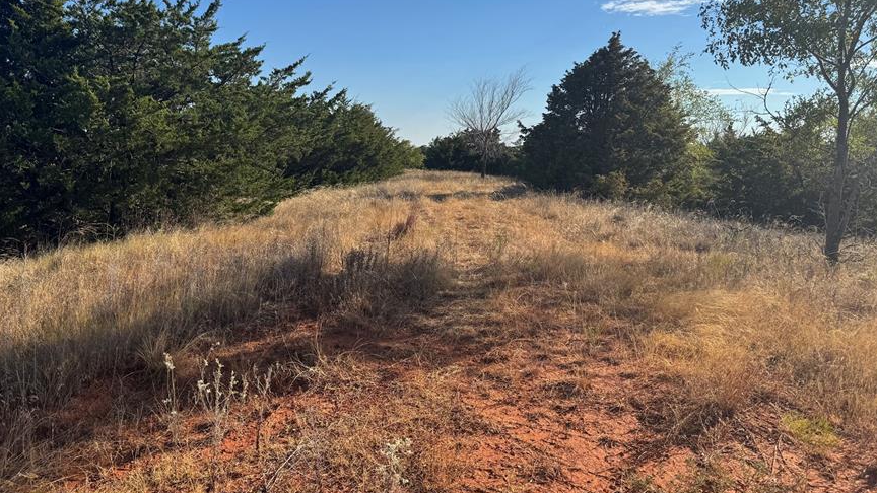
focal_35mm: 31
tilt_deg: -5.6
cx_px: 388
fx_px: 721
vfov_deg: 37.6
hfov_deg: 62.4
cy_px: 199
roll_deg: -0.9
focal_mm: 6.76
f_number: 1.78
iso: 80
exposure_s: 1/4950
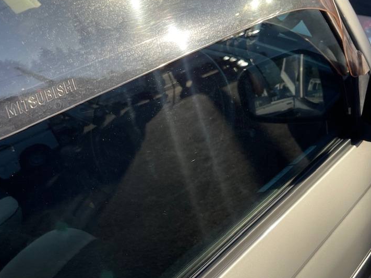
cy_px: 126
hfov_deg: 41.4
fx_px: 482
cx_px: 118
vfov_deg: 32.2
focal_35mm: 45
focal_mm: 5.1
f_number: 1.6
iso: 32
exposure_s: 1/1767
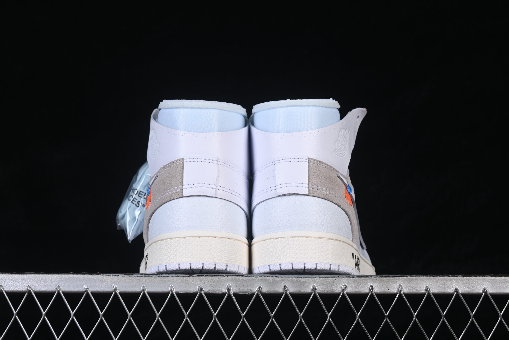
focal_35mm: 75
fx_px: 1060
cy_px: 170
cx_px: 254
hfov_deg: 27.0
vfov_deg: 18.2
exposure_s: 1/100
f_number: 8
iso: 160
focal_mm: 50
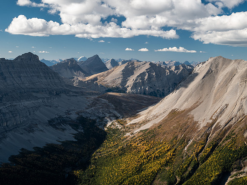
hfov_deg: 39.7
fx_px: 343
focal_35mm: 48
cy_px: 92
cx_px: 124
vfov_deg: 30.3
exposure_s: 1/100
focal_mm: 24
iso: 200
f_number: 8
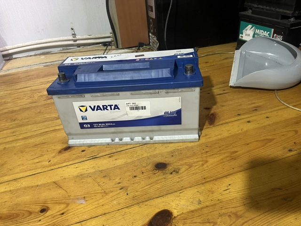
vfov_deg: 53.1
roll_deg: +6.0
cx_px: 150
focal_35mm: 26
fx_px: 226
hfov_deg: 67.3
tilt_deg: -33.2
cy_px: 113
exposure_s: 1/50
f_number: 1.6
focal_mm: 5.1
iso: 100
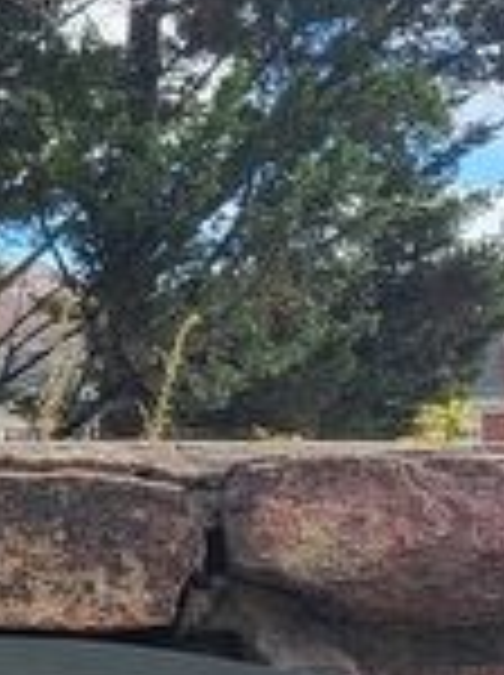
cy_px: 738
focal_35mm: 139
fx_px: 2706
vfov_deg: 13.9
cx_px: -135
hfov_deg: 10.4
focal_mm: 5.4
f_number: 1.8
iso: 40
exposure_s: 1/461
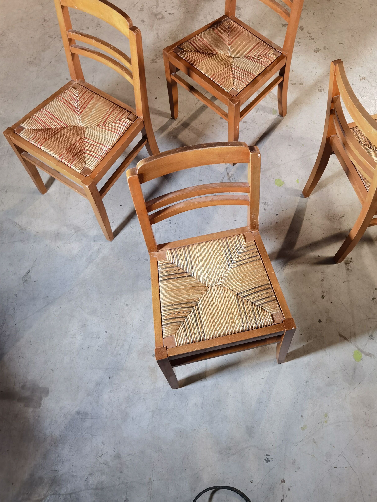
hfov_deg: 41.5
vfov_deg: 53.4
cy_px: 189
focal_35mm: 34
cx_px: 233
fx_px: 494
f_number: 1.9
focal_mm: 6.71
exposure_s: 1/50
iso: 160
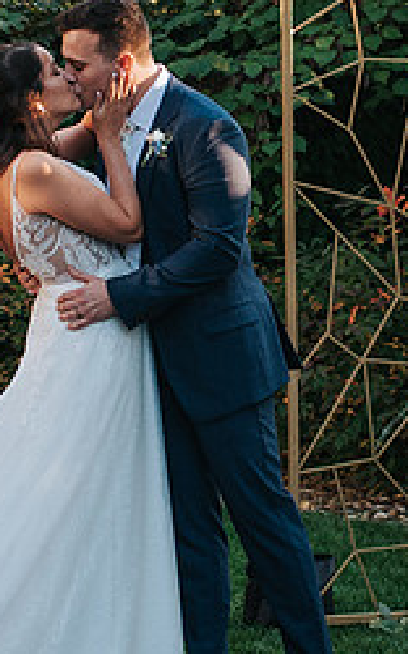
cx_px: 213
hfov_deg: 7.7
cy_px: 284
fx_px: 3046
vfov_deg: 12.3
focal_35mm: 171
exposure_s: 1/800
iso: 1000
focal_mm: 35
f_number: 3.2
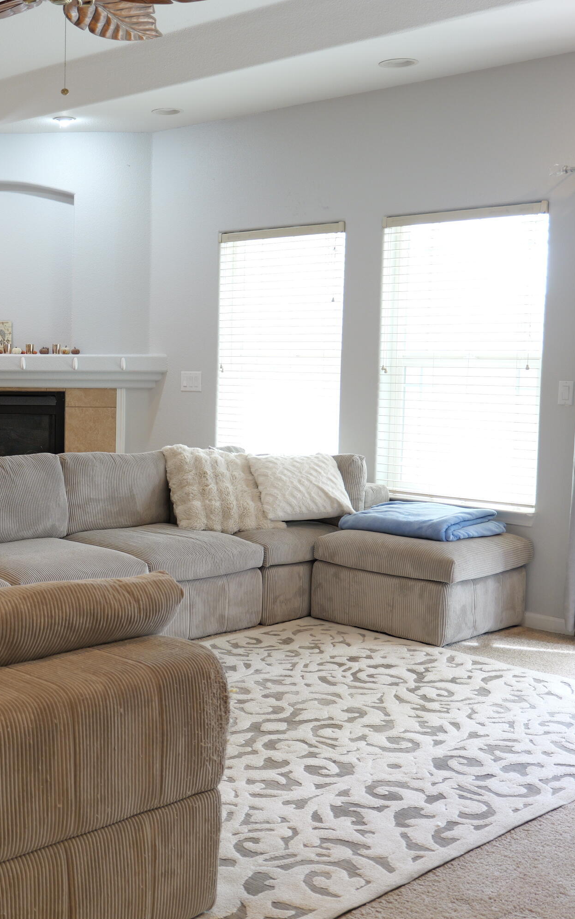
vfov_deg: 43.5
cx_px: 54
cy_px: 460
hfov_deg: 27.0
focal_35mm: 46
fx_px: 1154
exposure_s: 1/30
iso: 800
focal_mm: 30
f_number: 5.5
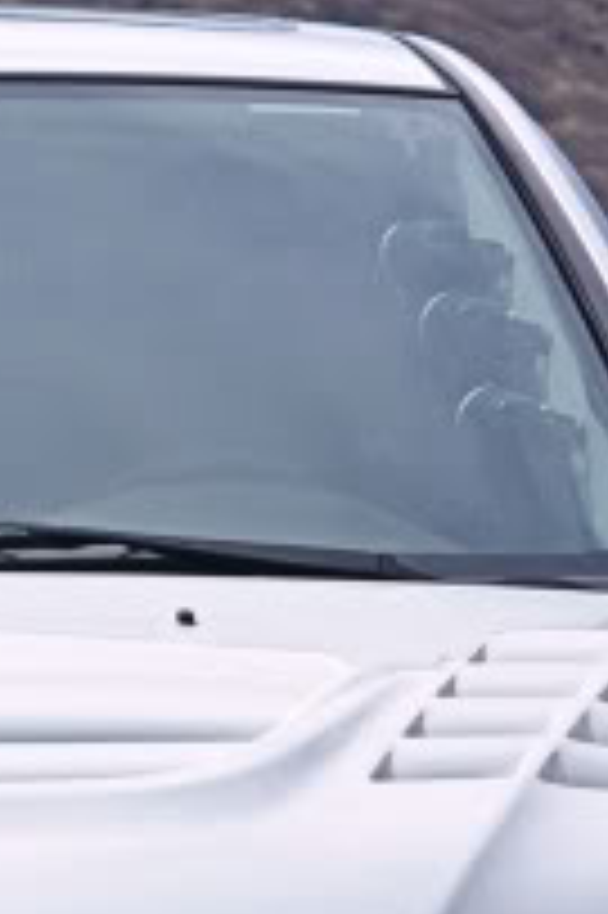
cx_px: -218
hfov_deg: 3.3
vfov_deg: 4.9
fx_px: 10569
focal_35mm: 417
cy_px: 882
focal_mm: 55
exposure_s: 1/160
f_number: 6.3
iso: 100
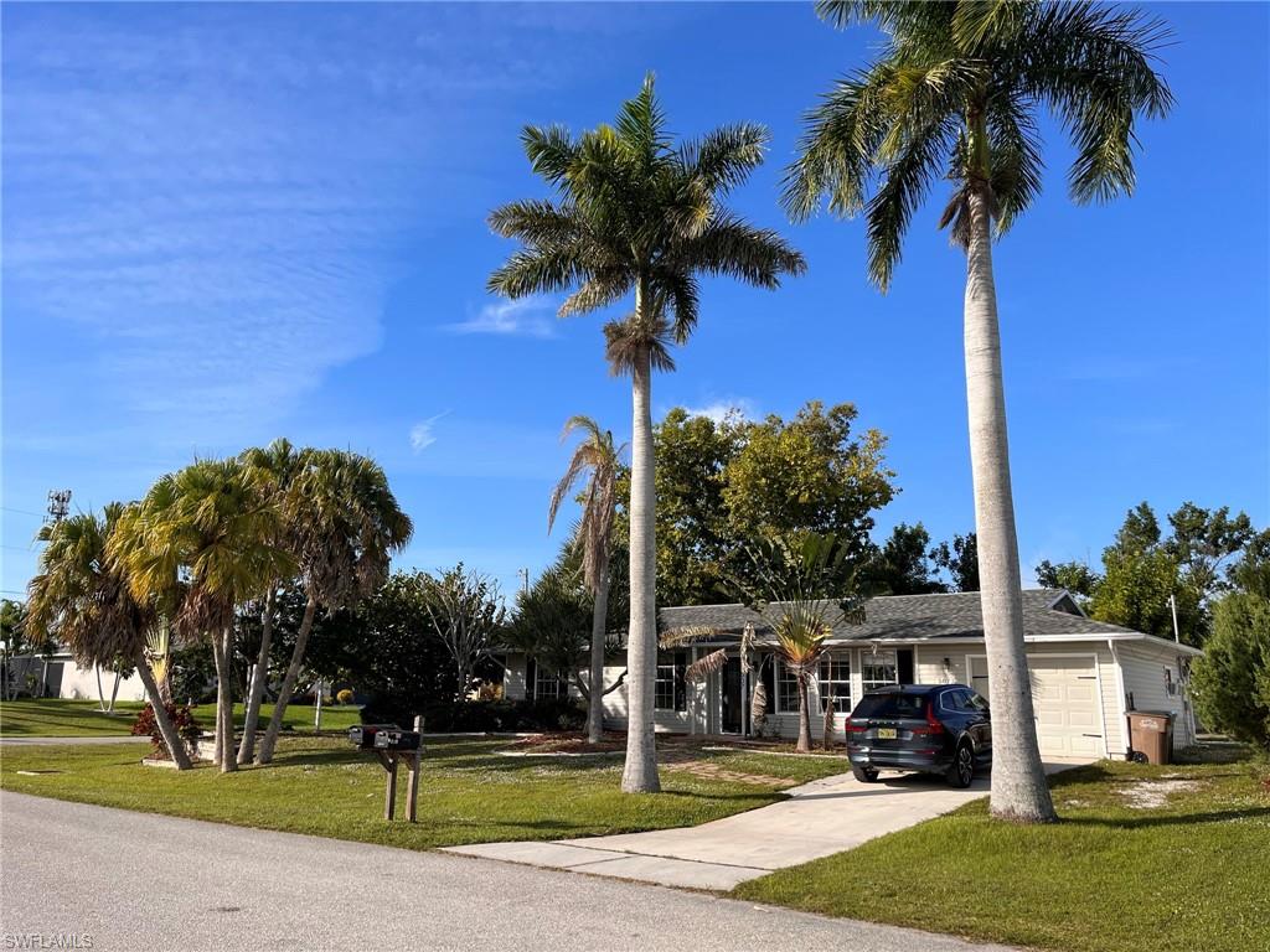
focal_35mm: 26
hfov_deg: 67.3
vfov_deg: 53.1
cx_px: 635
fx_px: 954
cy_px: 476
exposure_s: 1/3049
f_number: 1.6
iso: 50
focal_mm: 5.1
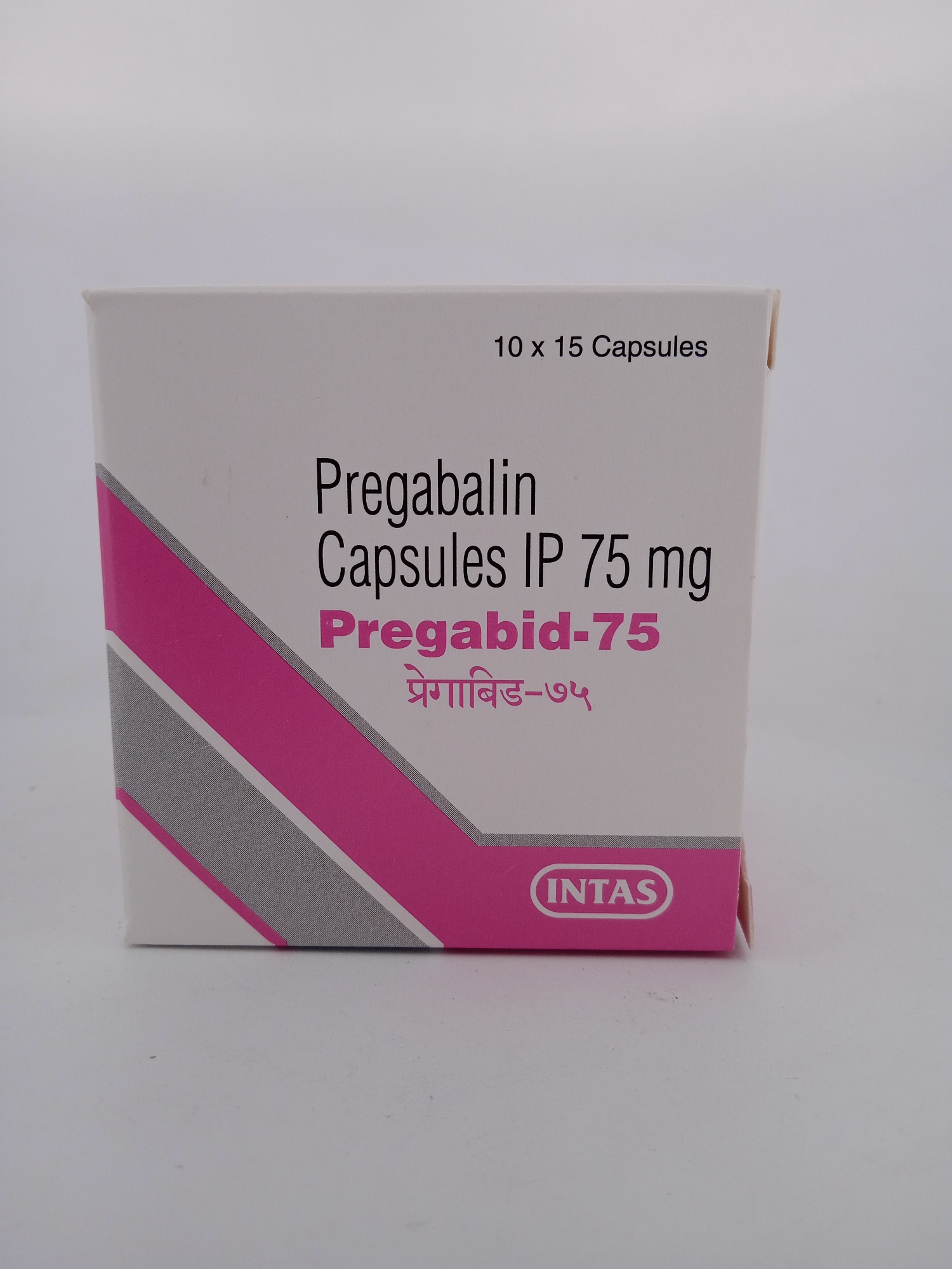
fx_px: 1027
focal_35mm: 28
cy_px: 634
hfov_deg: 49.7
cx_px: 476
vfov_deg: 63.4
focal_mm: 3.43
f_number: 2.2
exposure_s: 1/195
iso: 113
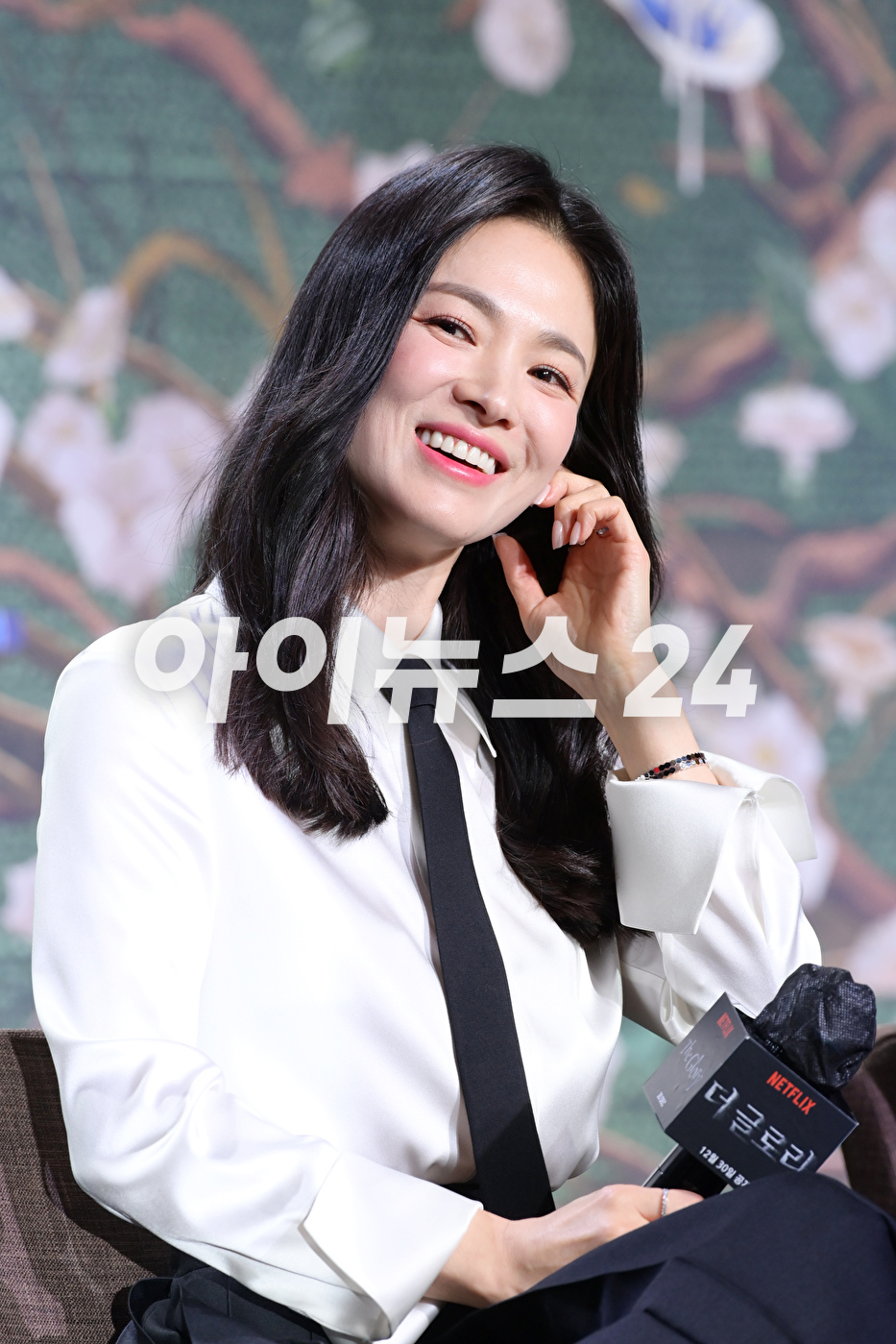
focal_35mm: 370
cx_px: 448
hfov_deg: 3.7
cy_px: 672
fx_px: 13809
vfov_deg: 5.6
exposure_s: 1/200
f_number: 6.3
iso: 2500
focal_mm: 370
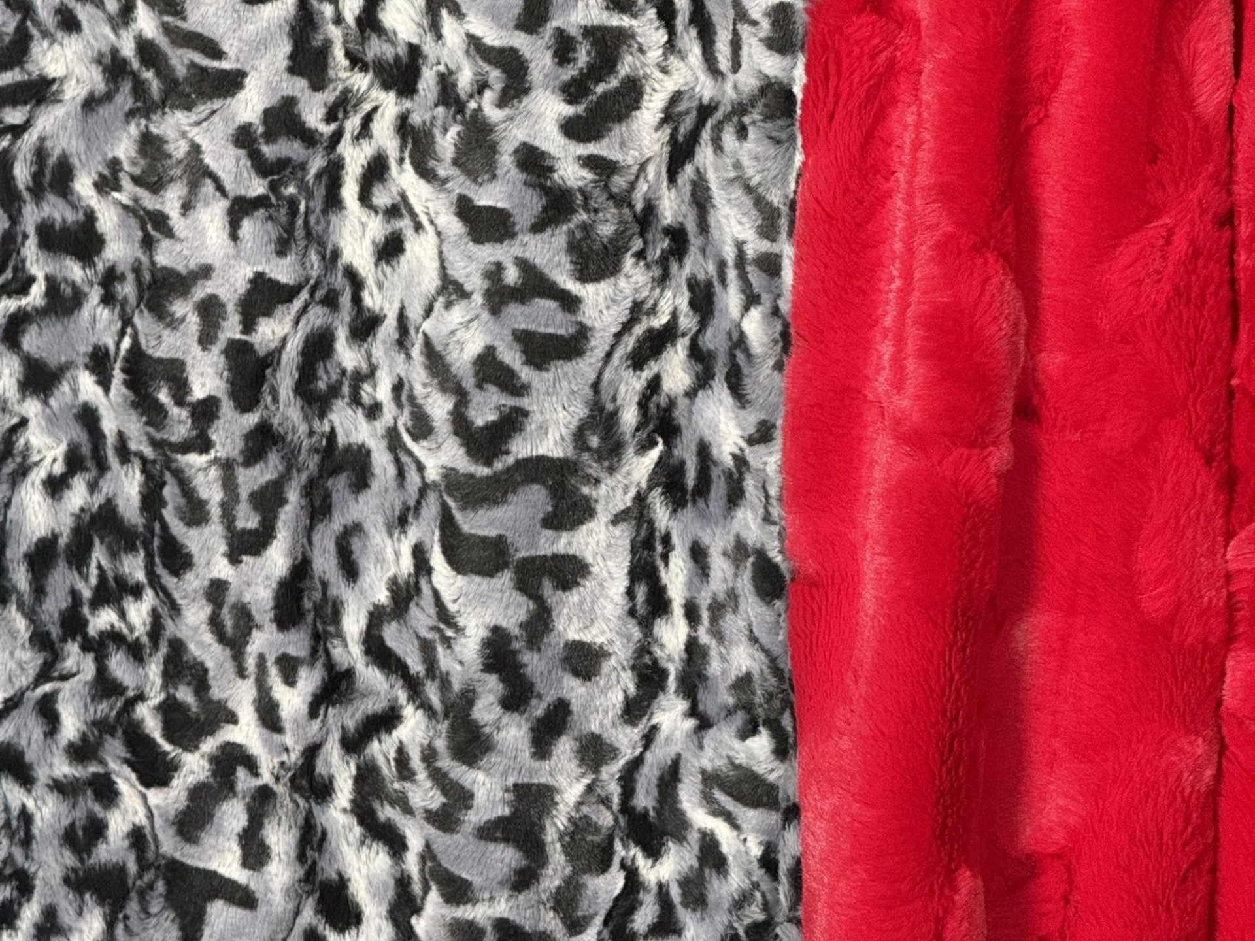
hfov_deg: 16.4
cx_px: 628
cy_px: 470
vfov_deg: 12.3
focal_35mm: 120
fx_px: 4351
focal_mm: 15.66
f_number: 2.8
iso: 400
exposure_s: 1/60
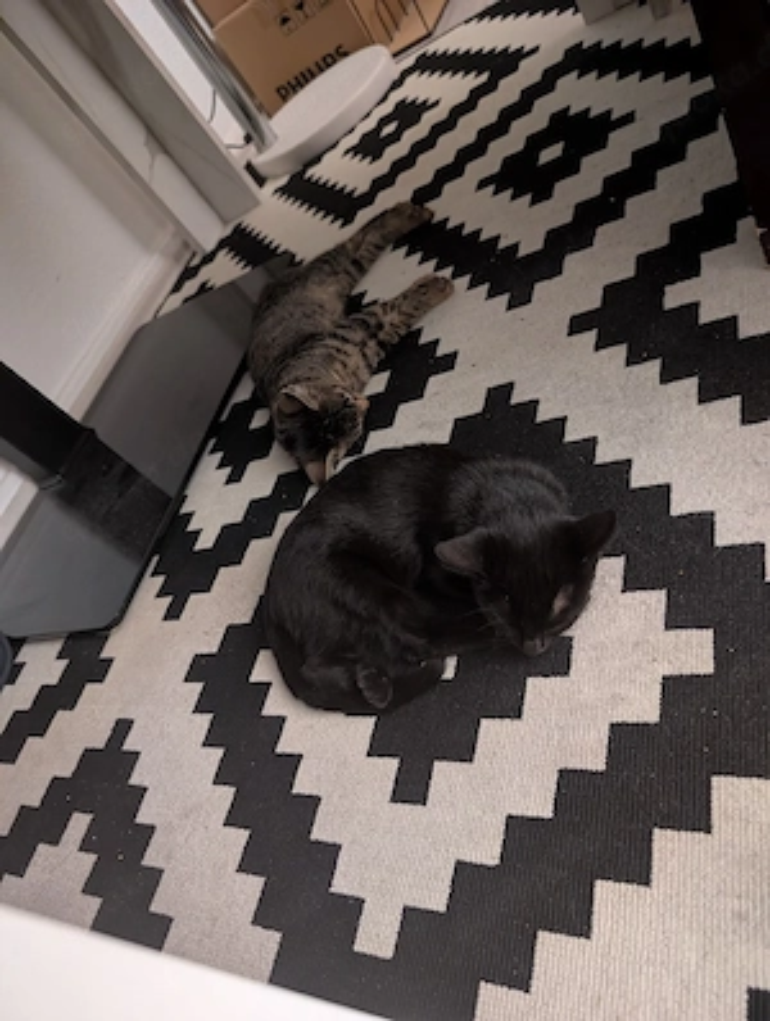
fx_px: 710
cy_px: 510
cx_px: 385
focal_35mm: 24
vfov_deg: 71.5
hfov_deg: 57.0
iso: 1385
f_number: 1.68
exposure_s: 1/14.9
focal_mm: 6.9
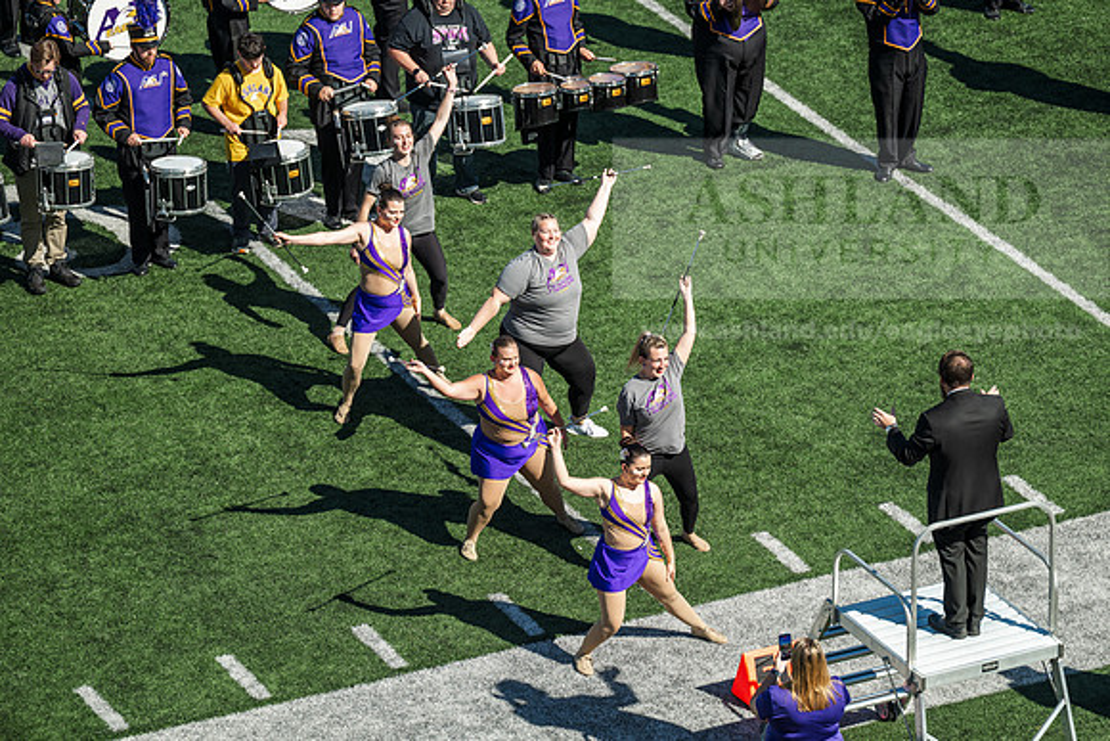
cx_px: 555
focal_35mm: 200
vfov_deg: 6.9
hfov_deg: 10.3
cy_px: 370
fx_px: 6168
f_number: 4
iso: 100
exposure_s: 1/800
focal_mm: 200
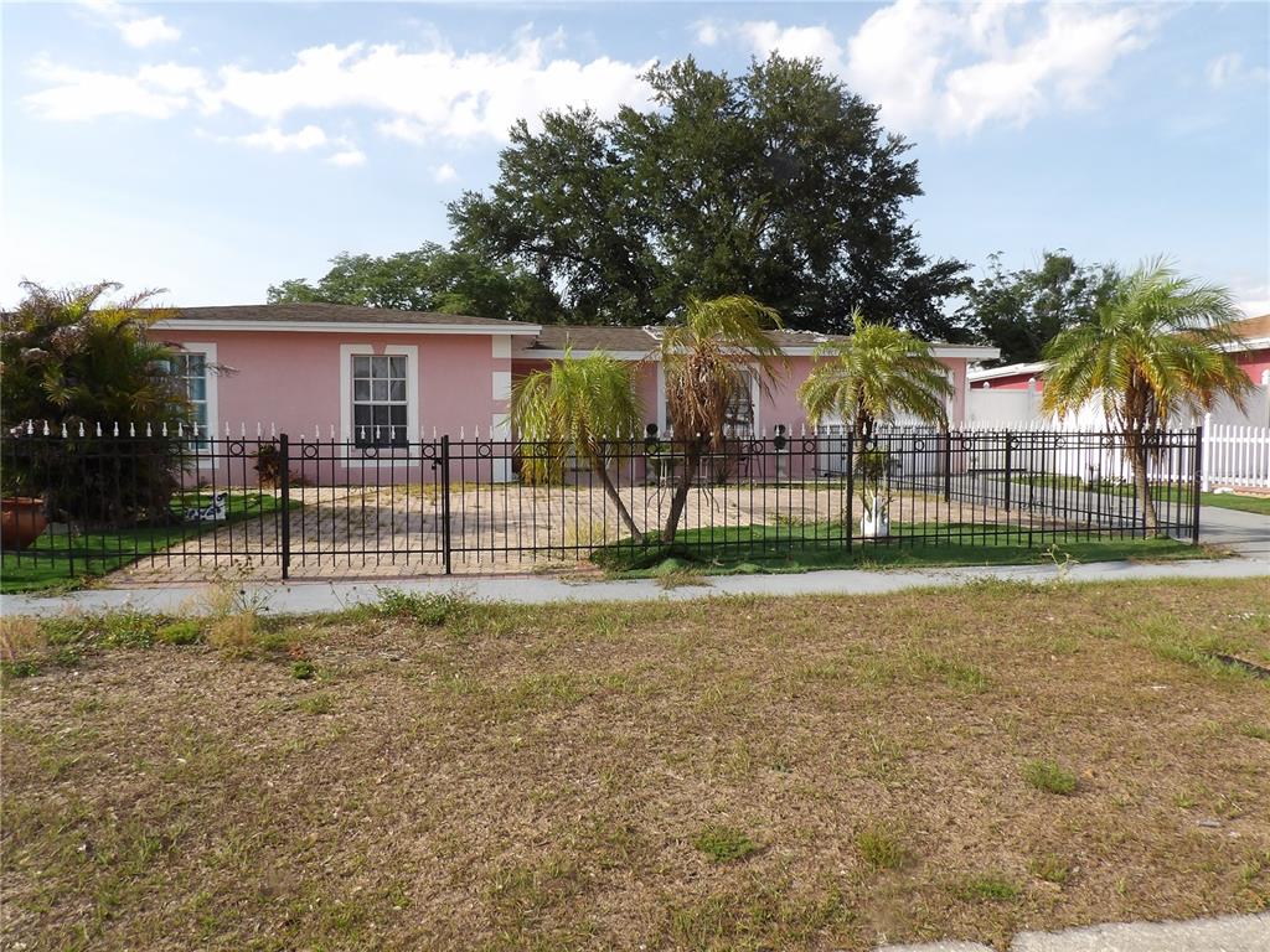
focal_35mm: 24
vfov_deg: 56.8
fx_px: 881
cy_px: 476
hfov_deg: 71.6
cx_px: 635
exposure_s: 1/252
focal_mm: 4.3
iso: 100
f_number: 5.6
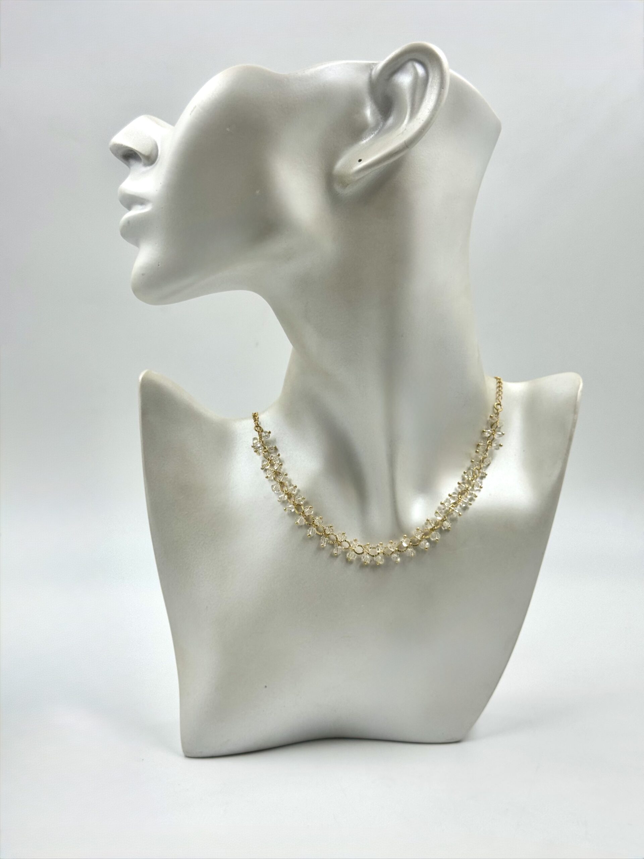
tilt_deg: -10.8
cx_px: 322
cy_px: 430
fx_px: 1191
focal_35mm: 48
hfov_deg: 30.3
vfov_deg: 39.7
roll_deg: +3.2
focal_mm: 6.76
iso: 64
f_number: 1.78
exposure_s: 1/1238
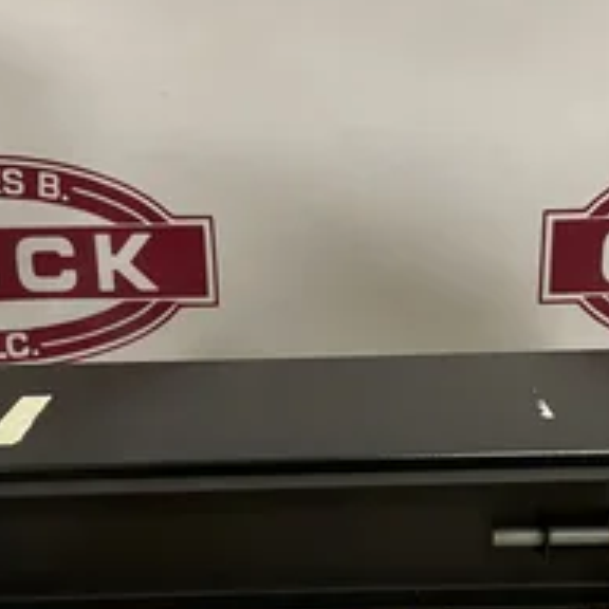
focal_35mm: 48
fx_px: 955
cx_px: 339
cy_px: 444
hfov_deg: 35.3
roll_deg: -0.9
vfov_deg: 34.7
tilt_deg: -22.3
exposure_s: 1/60
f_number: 1.6
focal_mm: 4.2
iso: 320
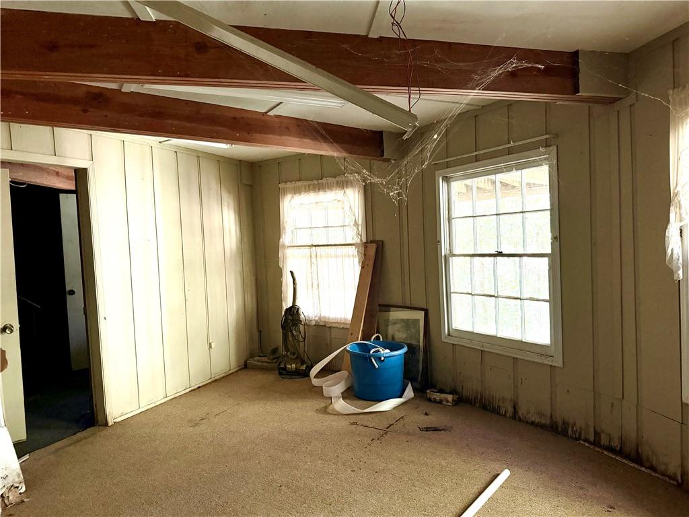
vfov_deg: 56.8
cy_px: 258
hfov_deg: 71.6
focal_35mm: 24
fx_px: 478
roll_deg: +3.8
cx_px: 344
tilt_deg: -1.9
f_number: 1.78
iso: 800
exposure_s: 1/45
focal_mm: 6.76
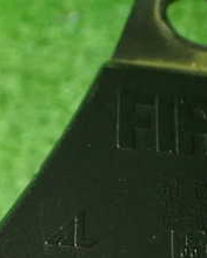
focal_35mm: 80
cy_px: 245
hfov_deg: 19.2
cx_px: 86
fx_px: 613
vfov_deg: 23.1
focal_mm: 5.4
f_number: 2.3
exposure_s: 1/30
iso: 1250
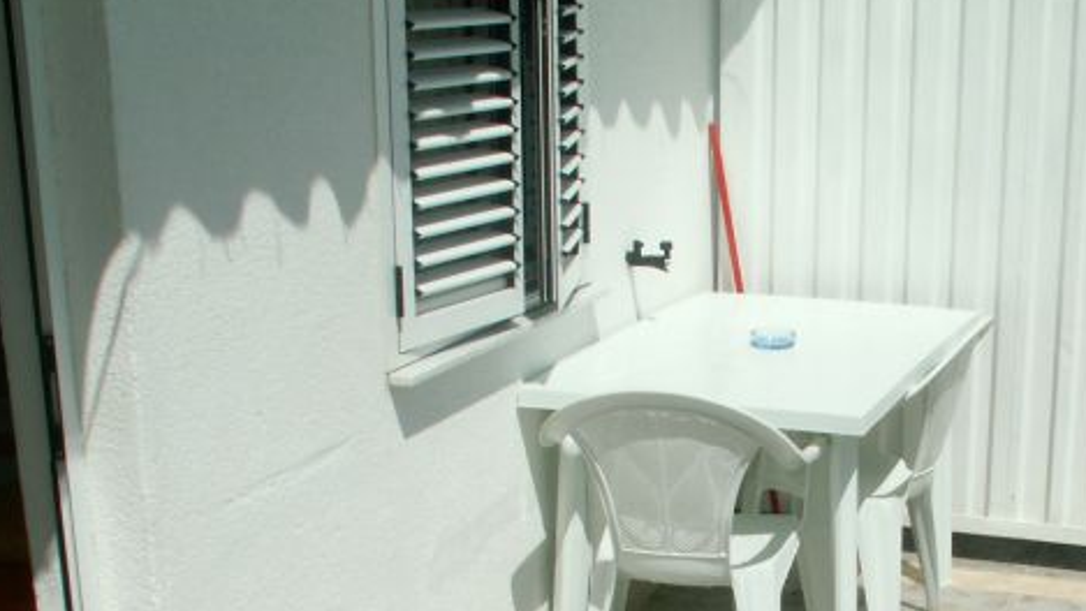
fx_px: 1872
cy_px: 678
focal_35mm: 65
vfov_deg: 17.9
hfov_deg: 31.8
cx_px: 804
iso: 50
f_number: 8
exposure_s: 1/400
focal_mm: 5.86
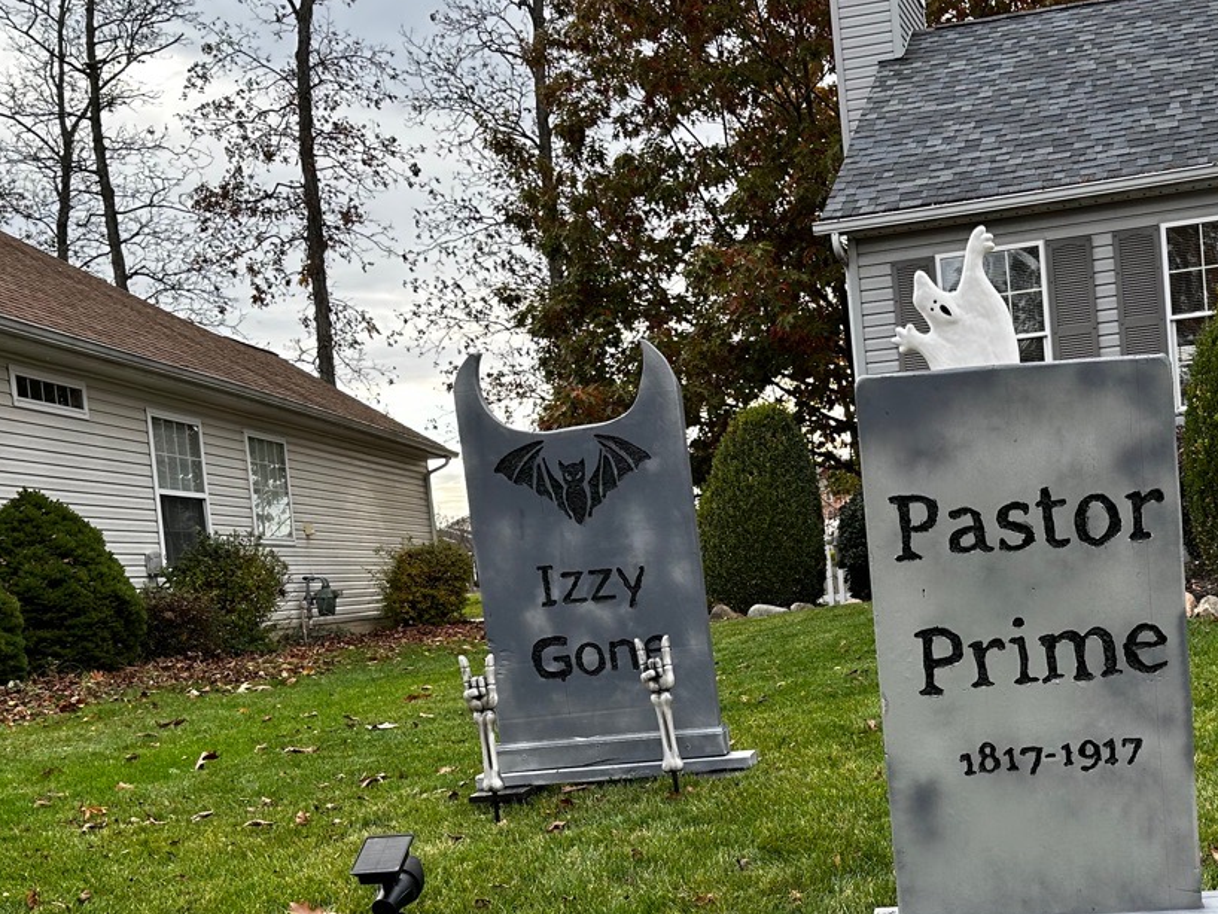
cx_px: 893
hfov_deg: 41.8
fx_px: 1549
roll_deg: +4.6
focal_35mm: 44
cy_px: 638
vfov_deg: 32.5
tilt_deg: -2.1
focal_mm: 6.86
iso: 80
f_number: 1.78
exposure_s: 1/381
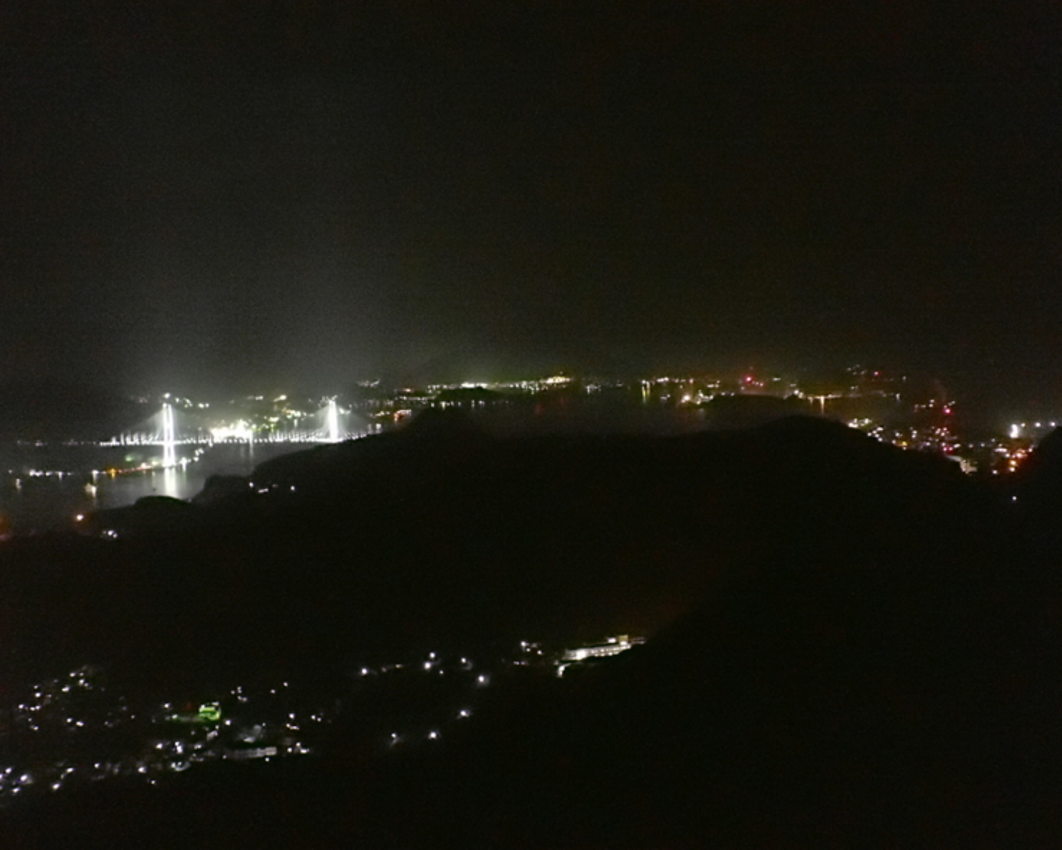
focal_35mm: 37
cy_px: 424
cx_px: 543
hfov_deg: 49.1
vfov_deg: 40.1
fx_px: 1163
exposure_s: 1/10
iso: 12800
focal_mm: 6.42
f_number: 2.6
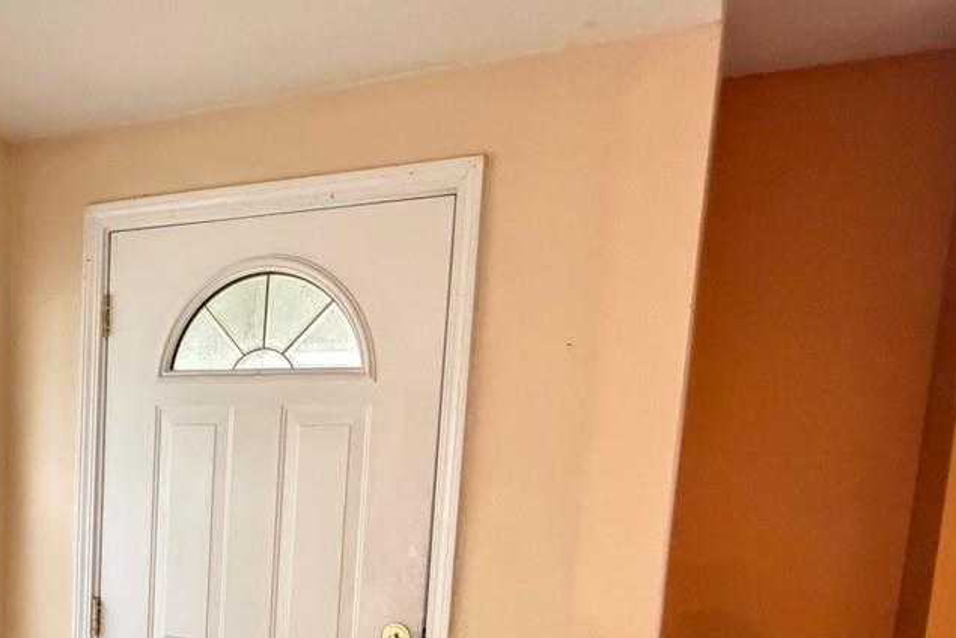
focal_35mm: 33
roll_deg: -3.1
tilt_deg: -5.7
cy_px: 620
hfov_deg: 55.3
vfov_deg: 36.5
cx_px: 276
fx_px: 877
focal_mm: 2.22
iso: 1250
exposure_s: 1/40
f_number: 2.2
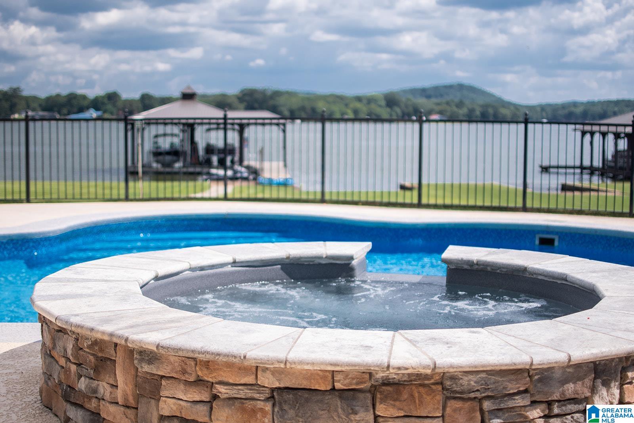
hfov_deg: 38.2
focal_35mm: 52
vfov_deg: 26.0
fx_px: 916
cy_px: 212
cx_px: 317
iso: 160
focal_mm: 35
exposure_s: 1/8000
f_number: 1.8
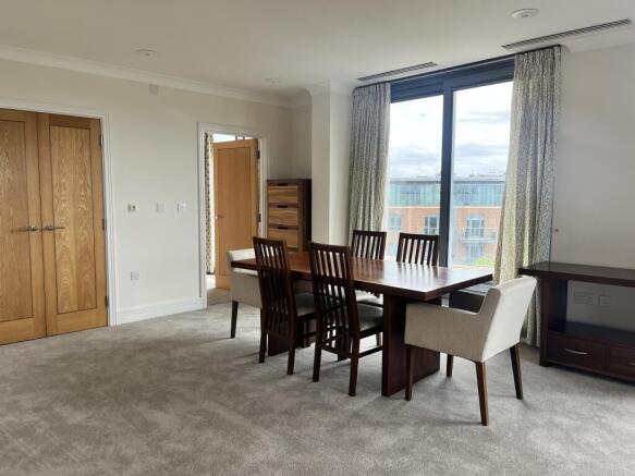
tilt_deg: -5.2
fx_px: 477
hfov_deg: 67.3
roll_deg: -0.3
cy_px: 238
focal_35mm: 26
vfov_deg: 53.0
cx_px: 318
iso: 50
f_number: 1.6
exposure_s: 1/390
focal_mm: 5.1
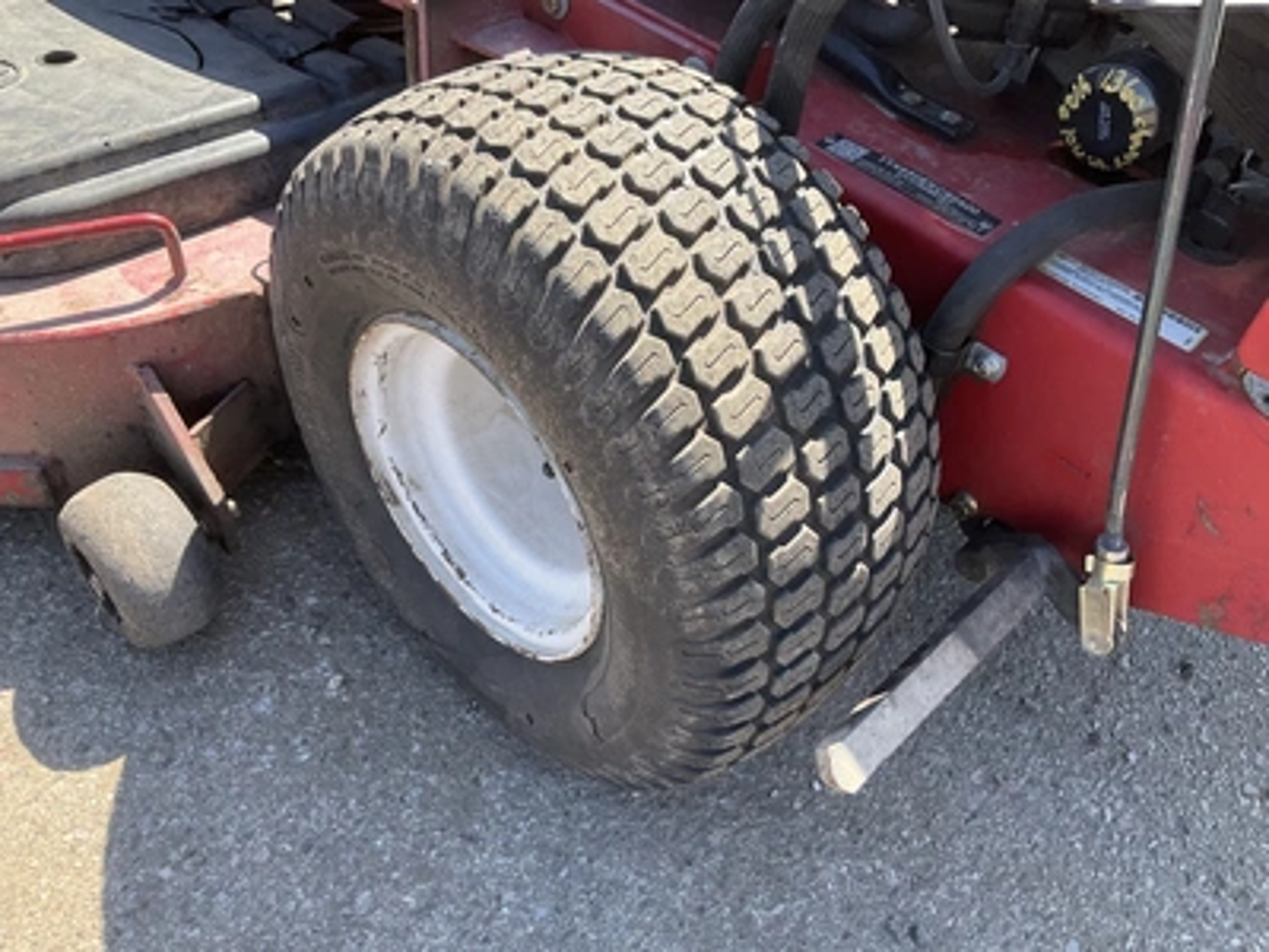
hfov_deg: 61.7
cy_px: 476
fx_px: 1063
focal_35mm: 29
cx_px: 634
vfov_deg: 48.2
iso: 25
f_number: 1.8
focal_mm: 3
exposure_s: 1/303
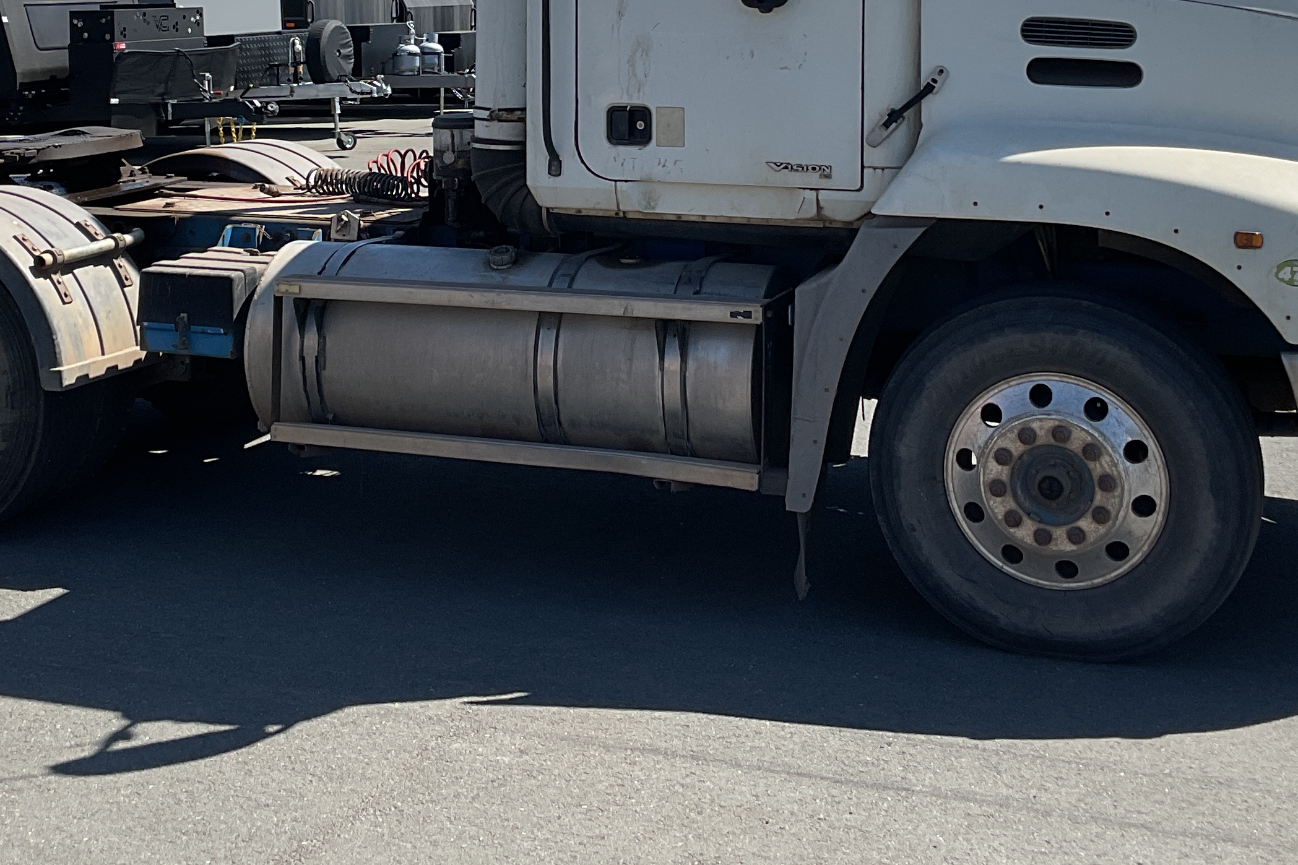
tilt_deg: -2.3
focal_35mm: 58
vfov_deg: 22.8
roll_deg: +1.2
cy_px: 83
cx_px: 537
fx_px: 2091
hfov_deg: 34.4
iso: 16
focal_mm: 3
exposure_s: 1/1984
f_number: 1.8
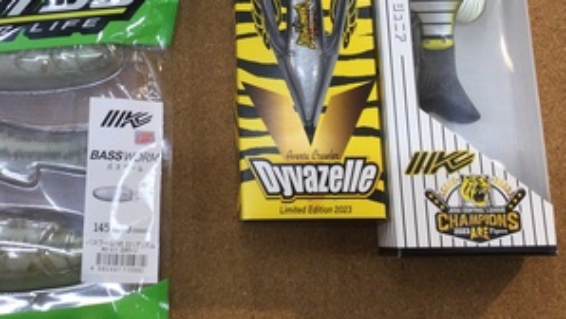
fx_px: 1021
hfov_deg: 30.7
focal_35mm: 68
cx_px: 175
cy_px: -28
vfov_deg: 17.2
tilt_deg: -76.4
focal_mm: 3.3
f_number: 2.4
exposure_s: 1/60
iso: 32
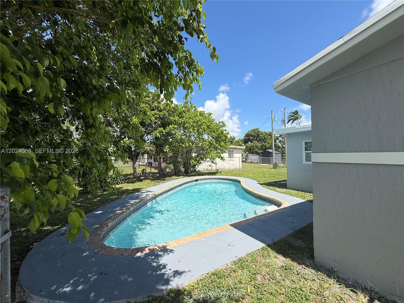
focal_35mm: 14
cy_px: 152
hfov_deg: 102.1
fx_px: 163
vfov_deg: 85.7
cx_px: 202
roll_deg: -0.3
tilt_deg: +2.5
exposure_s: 1/2320
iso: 50
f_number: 2.2
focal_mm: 2.22
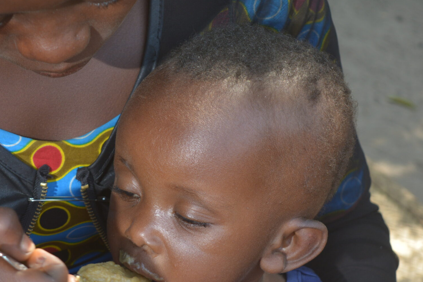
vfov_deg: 9.7
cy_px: 211
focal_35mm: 142
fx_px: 1667
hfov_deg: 14.5
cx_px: 171
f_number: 5.6
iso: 200
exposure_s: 1/125
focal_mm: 55
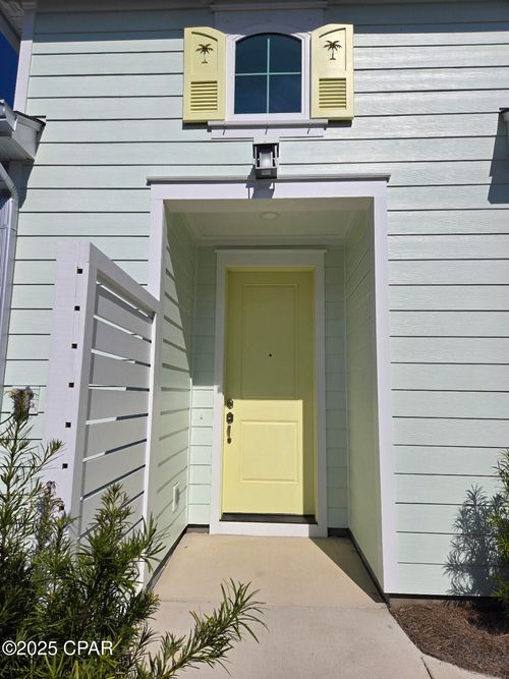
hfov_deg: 58.9
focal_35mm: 23
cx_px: 254
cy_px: 340
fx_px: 451
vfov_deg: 73.9
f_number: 1.8
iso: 25
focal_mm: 5.4
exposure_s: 1/10000
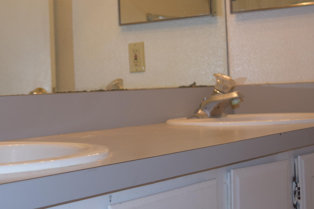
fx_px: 715
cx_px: 68
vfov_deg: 16.6
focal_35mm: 82
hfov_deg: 24.4
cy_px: 74
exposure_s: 1/50
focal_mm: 30
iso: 400
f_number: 4.2
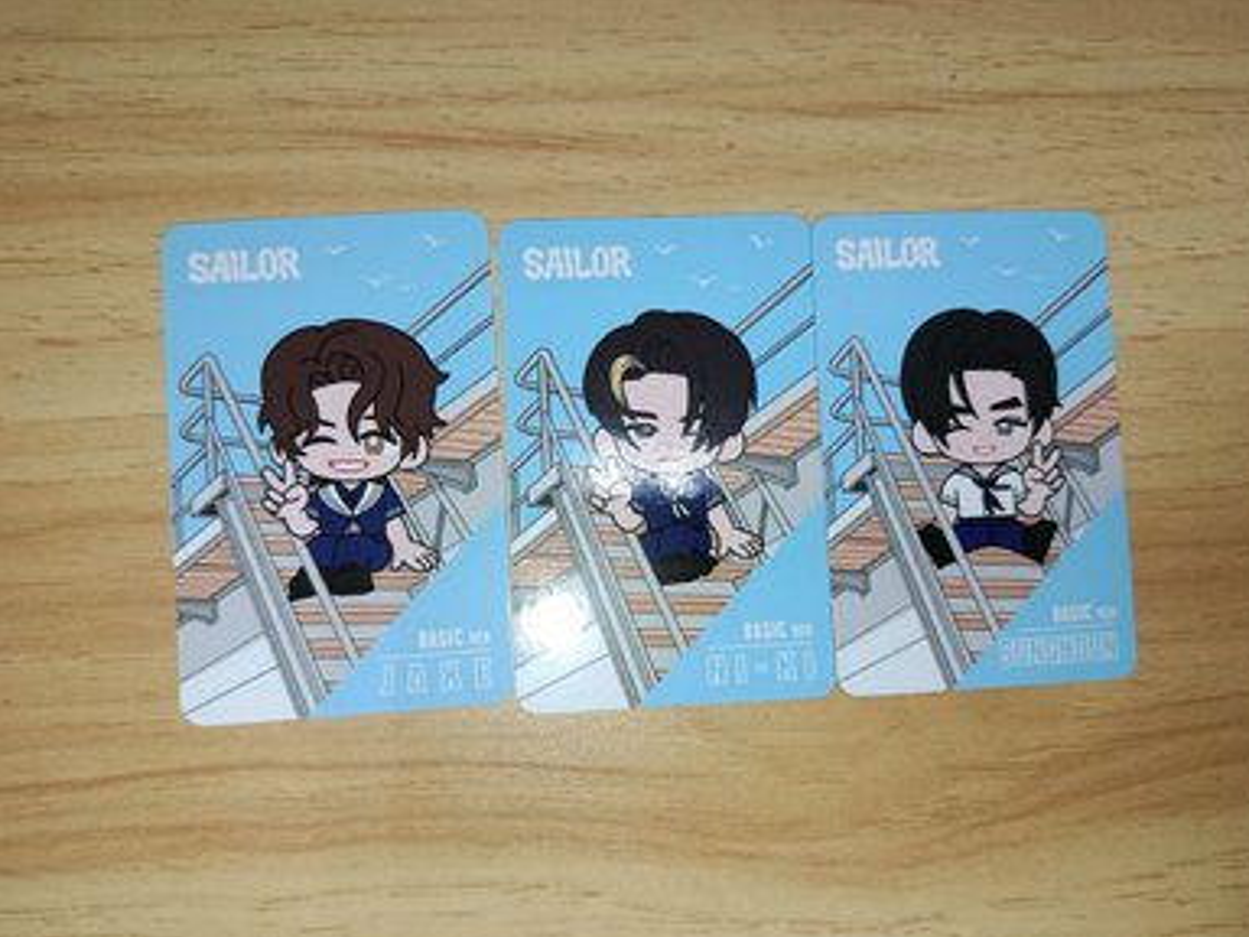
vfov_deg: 54.9
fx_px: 902
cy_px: 485
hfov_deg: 69.4
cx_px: 644
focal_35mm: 25
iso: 882
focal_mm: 5.24
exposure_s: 1/120
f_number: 1.7
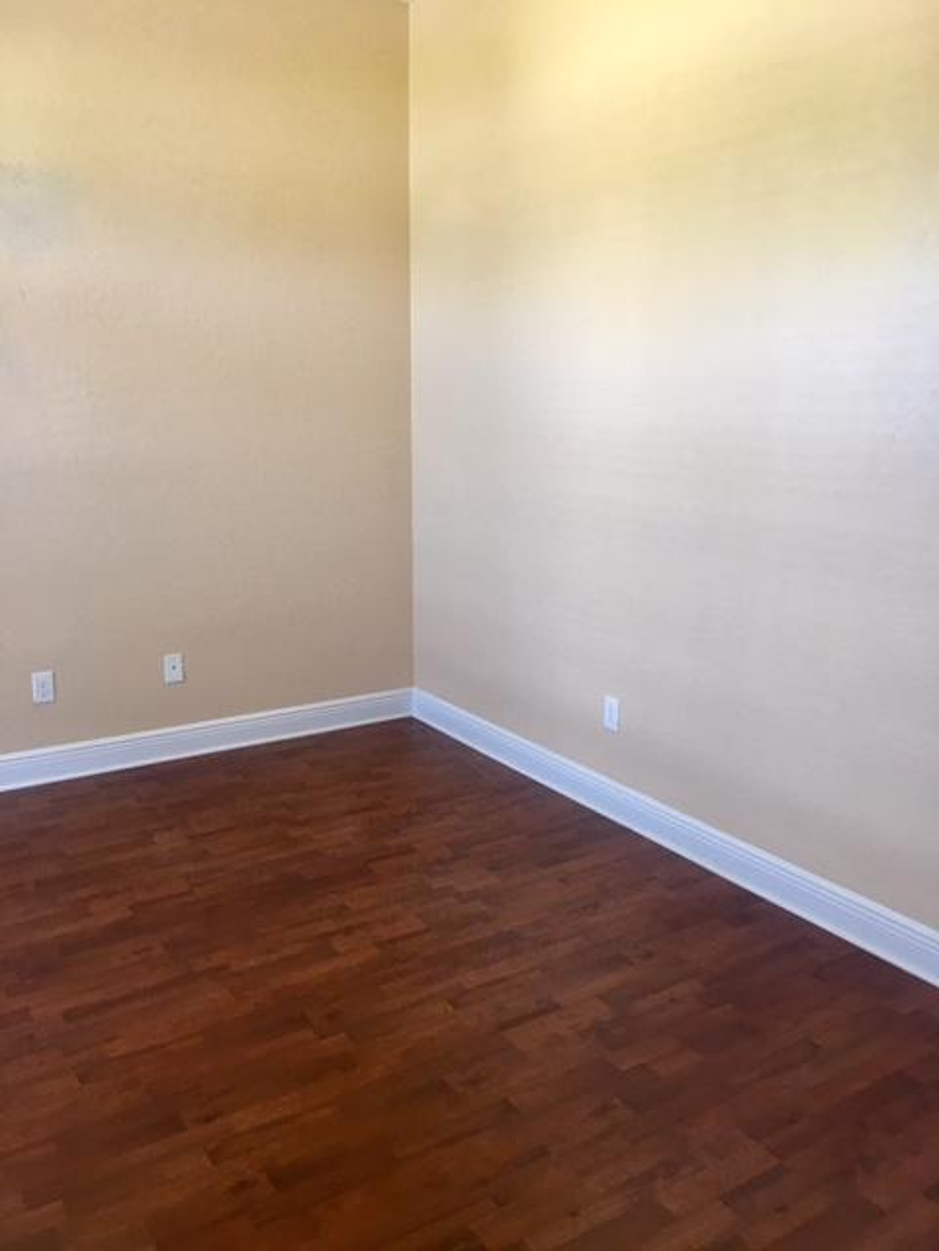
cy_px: 626
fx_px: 1049
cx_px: 470
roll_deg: -1.5
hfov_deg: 48.2
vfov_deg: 61.7
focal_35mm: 29
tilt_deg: -12.4
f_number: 2.2
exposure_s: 1/15
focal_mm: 4.15
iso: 32
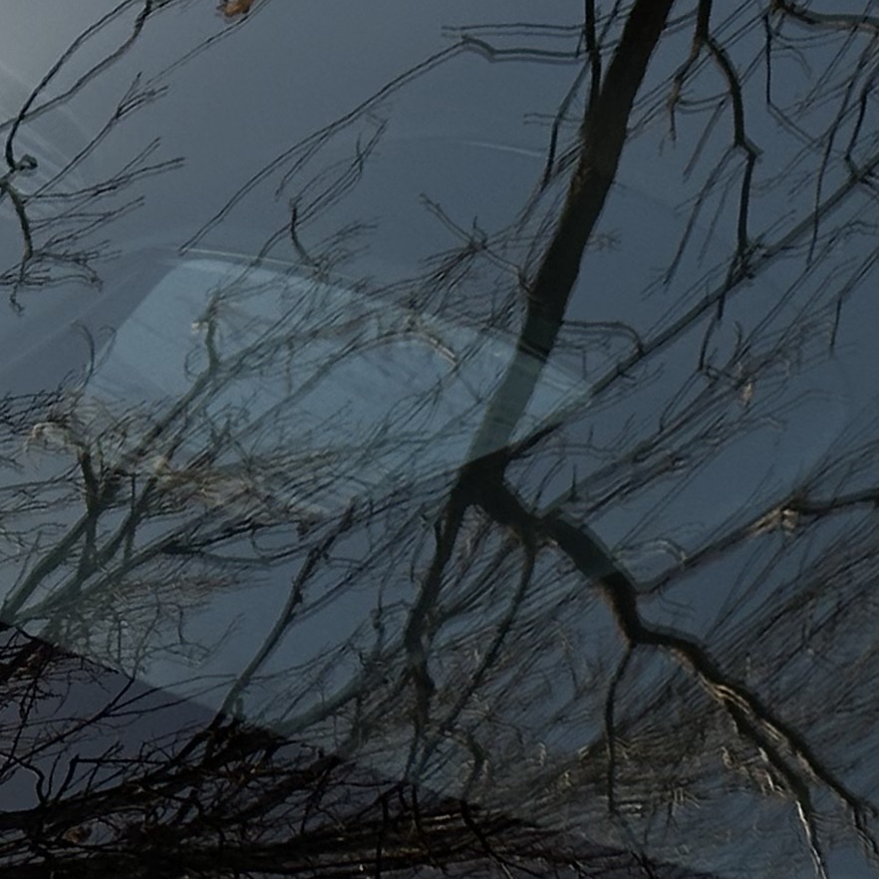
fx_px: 5573
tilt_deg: -19.0
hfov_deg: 9.0
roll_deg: -2.3
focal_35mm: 194
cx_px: 622
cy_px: -105
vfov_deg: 8.9
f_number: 1.78
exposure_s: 1/709
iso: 64
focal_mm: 6.86
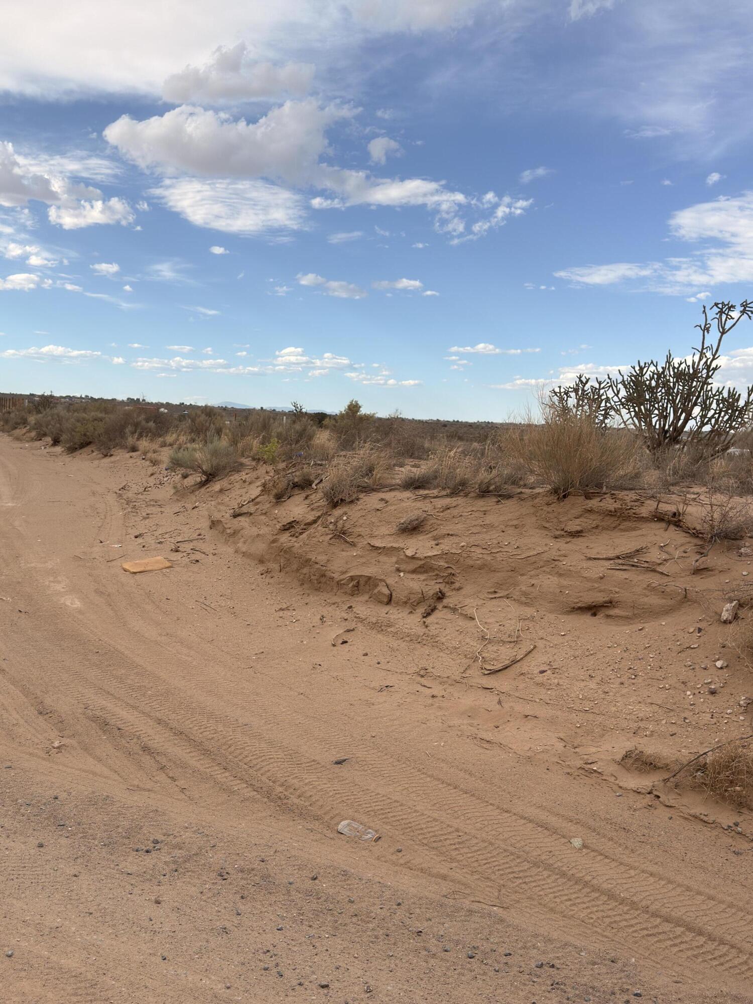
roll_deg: -3.3
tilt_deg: -3.9
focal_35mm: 35
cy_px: 502
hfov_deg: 40.7
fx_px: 1015
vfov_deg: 52.6
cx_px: 376
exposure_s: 1/2660
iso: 64
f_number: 1.78
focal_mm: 6.76
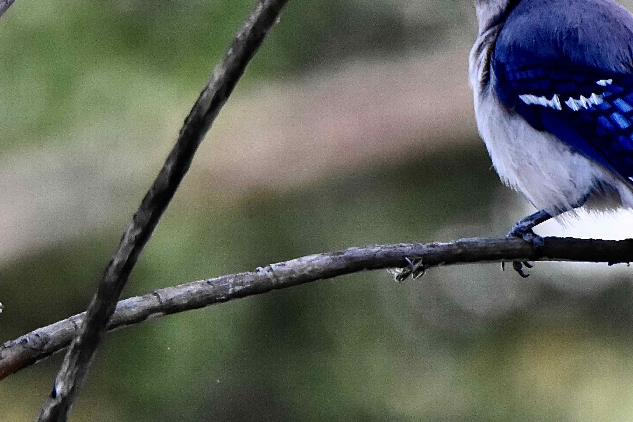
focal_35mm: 1067
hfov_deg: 1.9
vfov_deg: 1.3
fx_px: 18760
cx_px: 425
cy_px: 147
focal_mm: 500
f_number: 6.3
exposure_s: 1/1000
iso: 3200
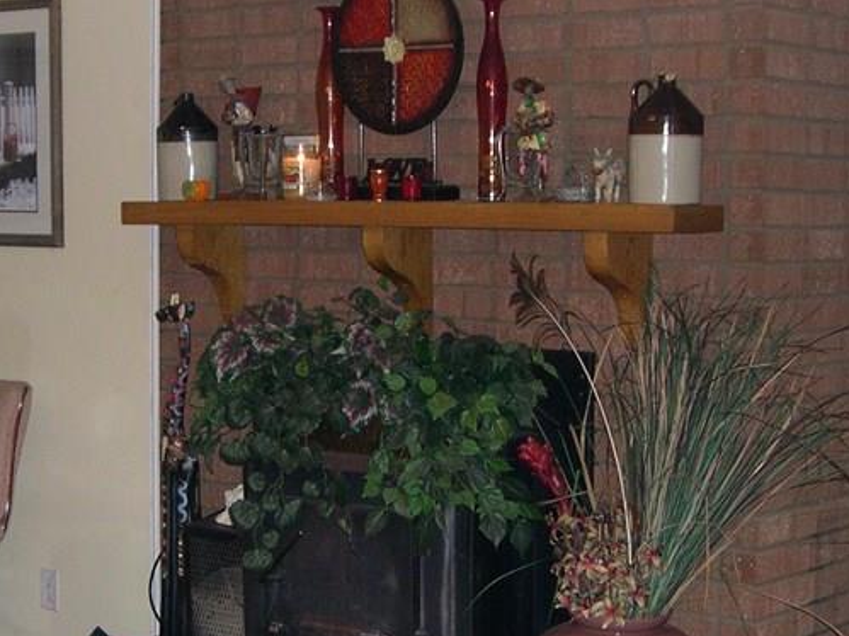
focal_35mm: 78
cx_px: 313
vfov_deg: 18.9
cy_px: 352
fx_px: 1913
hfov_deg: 24.9
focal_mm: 8
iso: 308
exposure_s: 1/60
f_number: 2.8
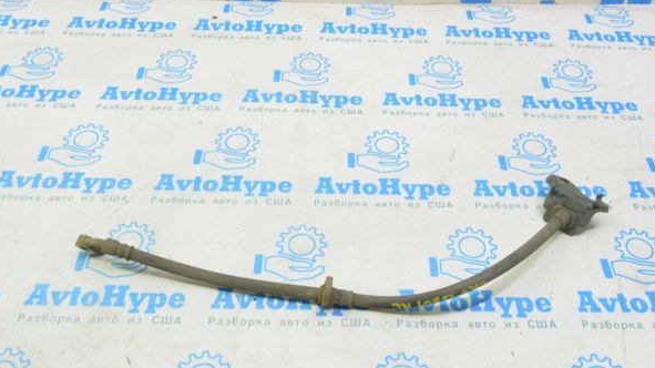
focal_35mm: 34
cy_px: 202
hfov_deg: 58.0
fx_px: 590
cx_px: 342
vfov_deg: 34.6
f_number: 20
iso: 6400
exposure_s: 1/20
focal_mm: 20
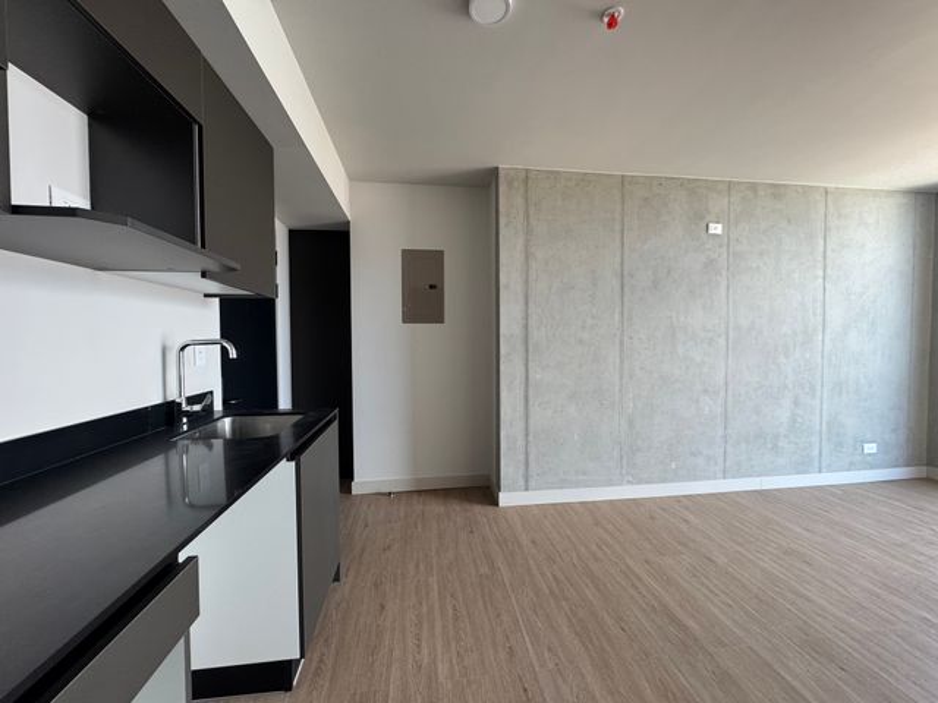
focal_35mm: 14
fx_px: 379
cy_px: 352
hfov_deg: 102.1
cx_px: 469
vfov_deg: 85.7
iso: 200
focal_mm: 2.22
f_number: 2.2
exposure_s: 1/99
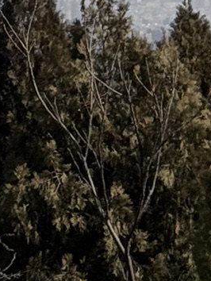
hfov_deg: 5.4
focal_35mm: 271
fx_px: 2200
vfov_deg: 6.9
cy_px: -417
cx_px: -214
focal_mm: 6.76
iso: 64
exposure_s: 1/7092
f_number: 1.78
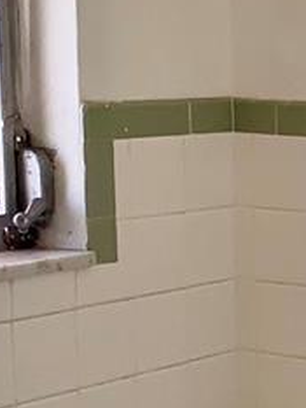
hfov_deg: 10.5
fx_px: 1578
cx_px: 539
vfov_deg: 14.6
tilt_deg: -8.9
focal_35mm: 134
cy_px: 329
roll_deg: -0.5
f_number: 1.8
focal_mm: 4.25
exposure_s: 1/60
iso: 125
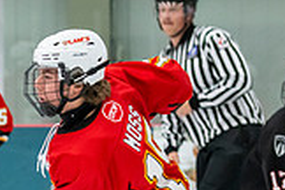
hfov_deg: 4.0
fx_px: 4029
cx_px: -219
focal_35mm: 509
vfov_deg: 2.7
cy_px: 261
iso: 2000
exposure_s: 1/640
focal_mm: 110
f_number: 3.2
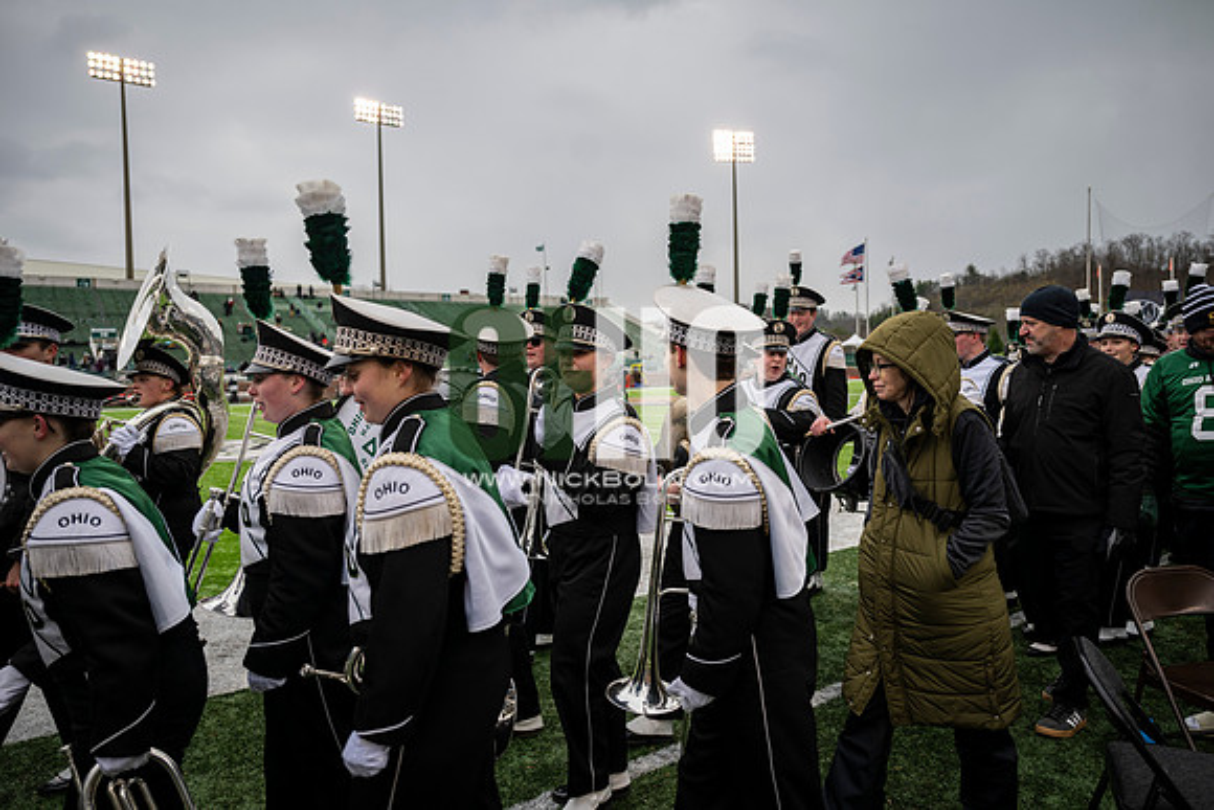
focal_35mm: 24
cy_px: 405
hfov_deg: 73.7
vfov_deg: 53.2
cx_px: 607
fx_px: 809
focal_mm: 24
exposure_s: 1/500
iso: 100
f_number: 2.8
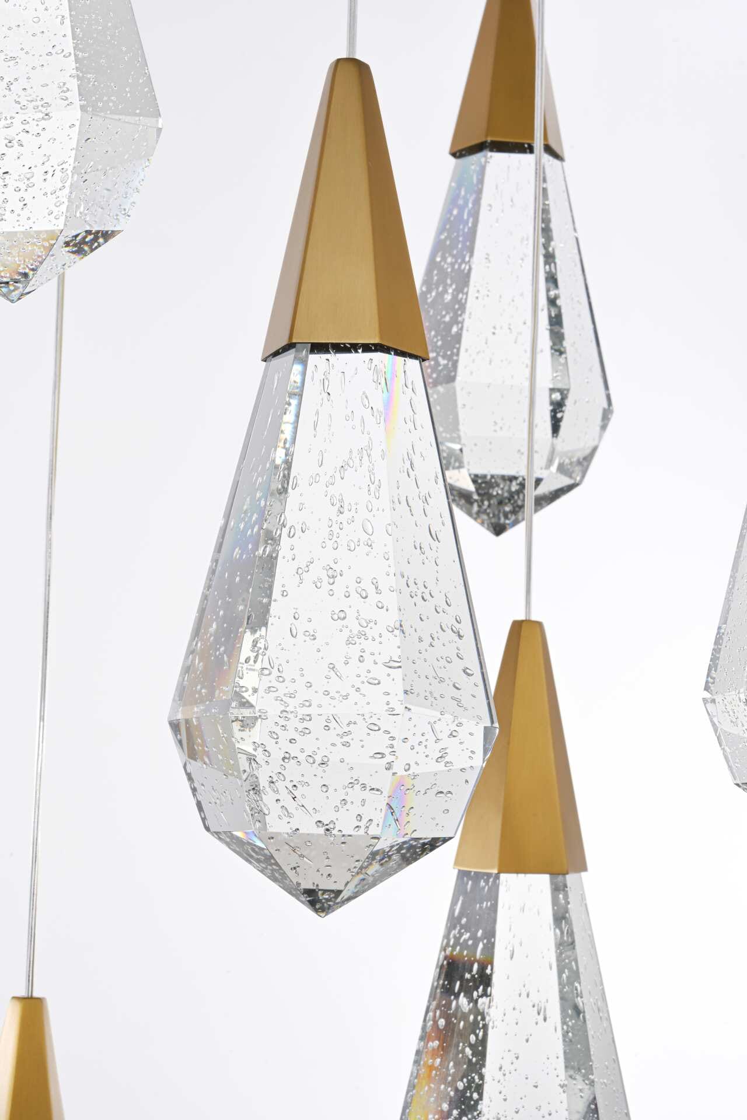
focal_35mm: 70
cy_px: 560
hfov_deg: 19.5
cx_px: 374
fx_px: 2179
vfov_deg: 28.8
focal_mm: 70
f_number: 22
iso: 100
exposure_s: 1/100
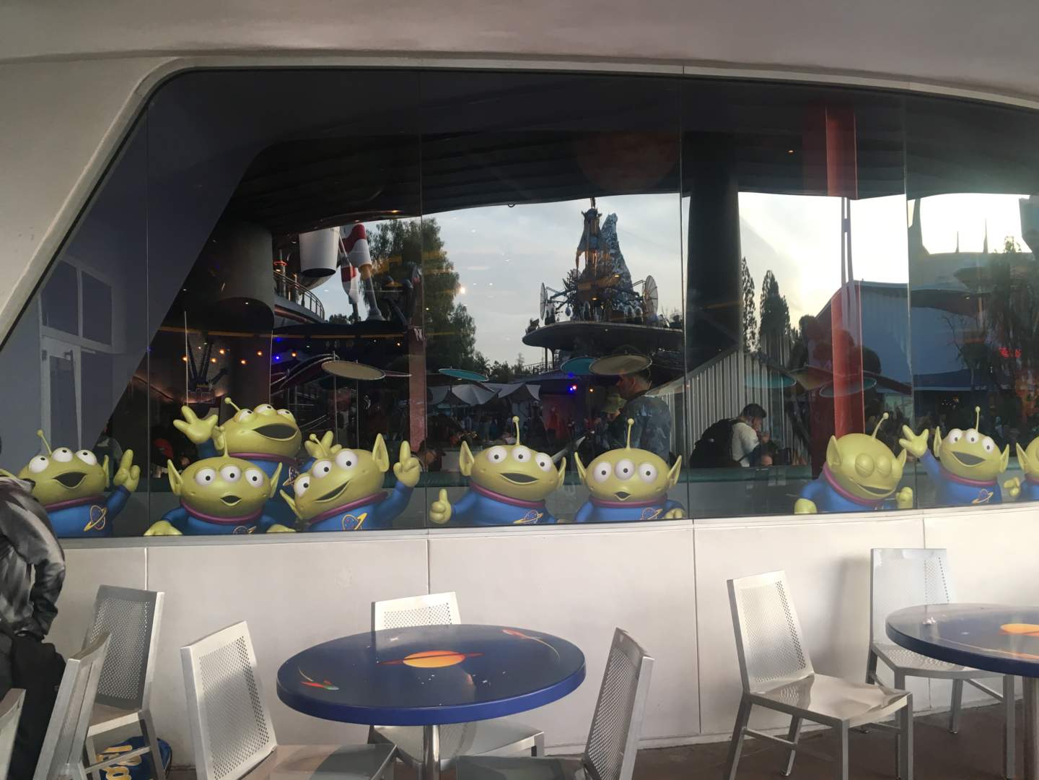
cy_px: 390
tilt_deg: +2.0
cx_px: 520
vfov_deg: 48.2
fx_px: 870
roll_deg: +1.6
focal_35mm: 29
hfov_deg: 61.7
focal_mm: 4.15
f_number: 2.2
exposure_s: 1/30
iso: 32
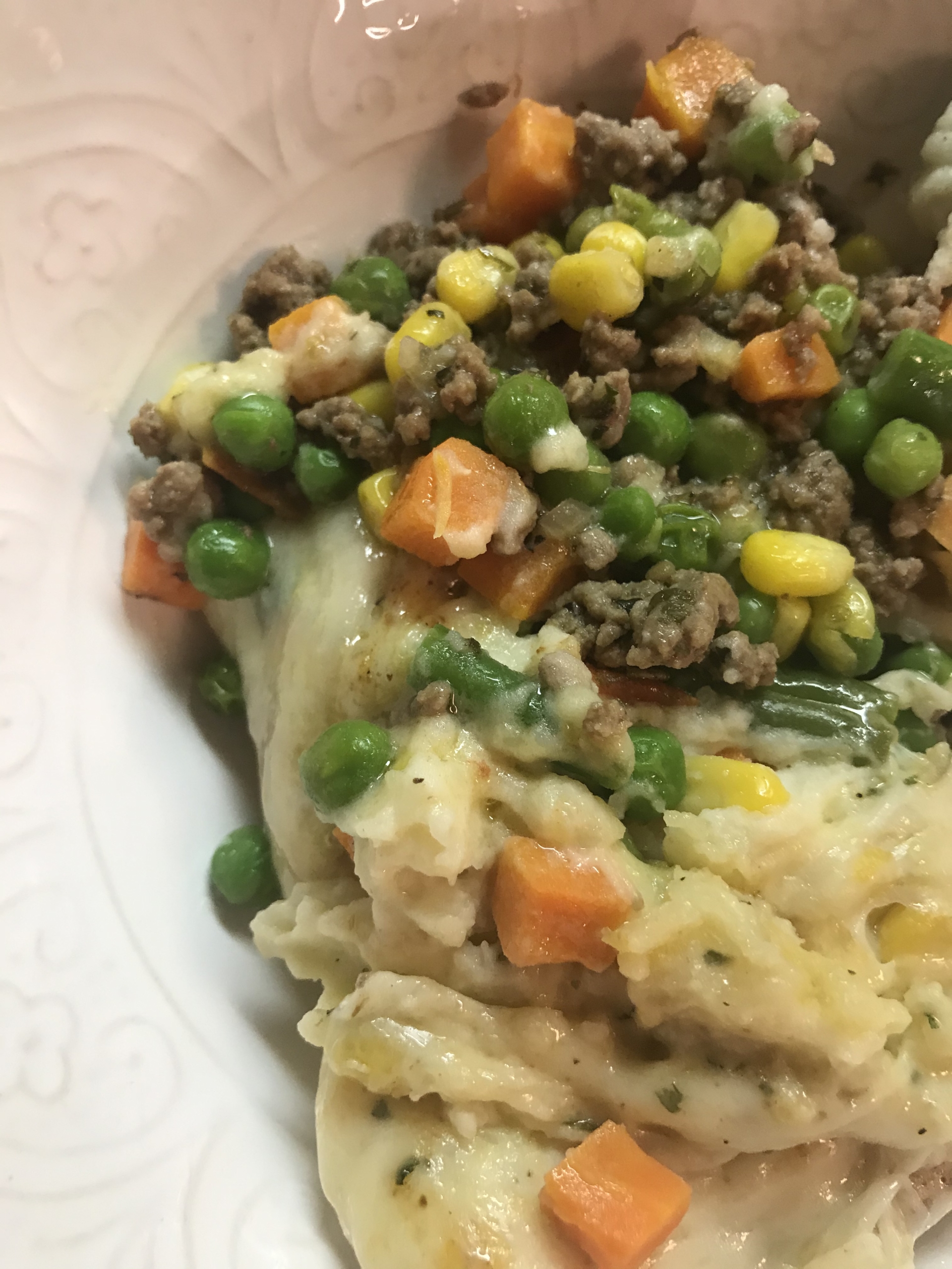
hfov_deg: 49.7
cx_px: 476
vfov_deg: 63.4
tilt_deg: -80.4
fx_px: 1027
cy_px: 634
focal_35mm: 28
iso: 32
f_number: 1.8
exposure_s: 1/30
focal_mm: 3.99
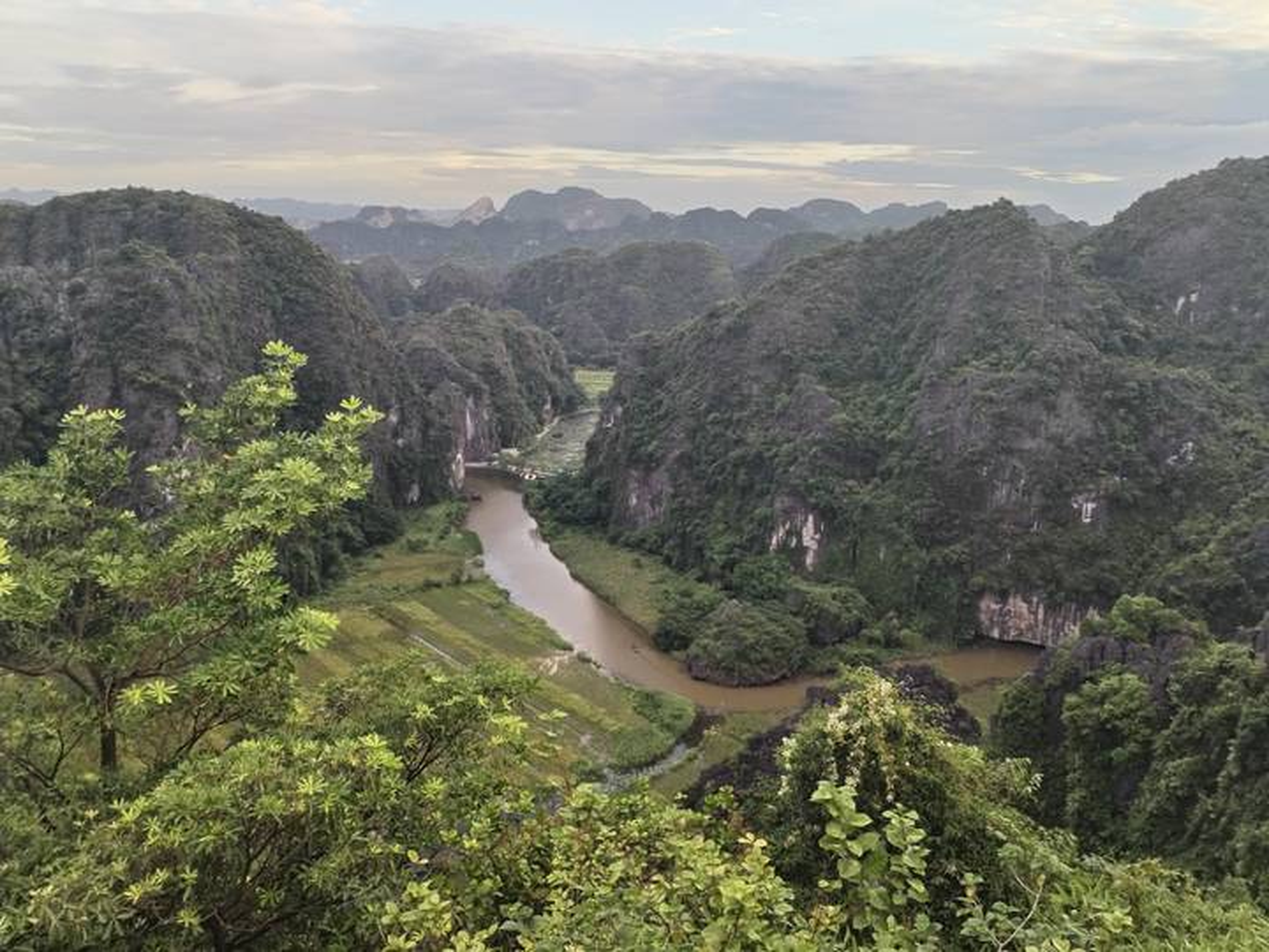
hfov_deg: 61.7
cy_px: 476
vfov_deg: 48.2
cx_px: 634
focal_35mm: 29
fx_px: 1063
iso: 108
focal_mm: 4.75
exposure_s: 1/100
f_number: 1.8
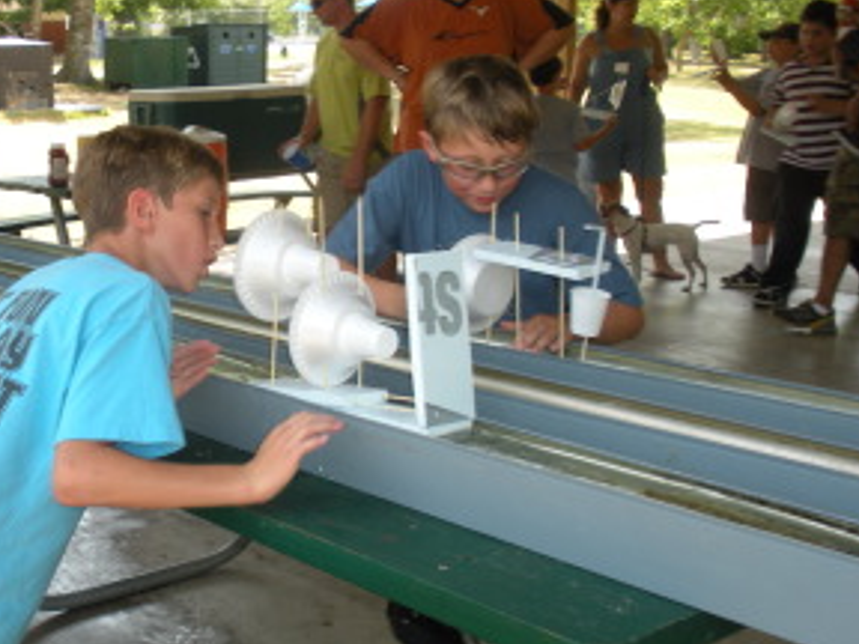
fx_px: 1414
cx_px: 298
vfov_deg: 25.6
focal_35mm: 57
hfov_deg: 33.5
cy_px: 277
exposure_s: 1/118
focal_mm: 6.3
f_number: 3.5
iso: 64
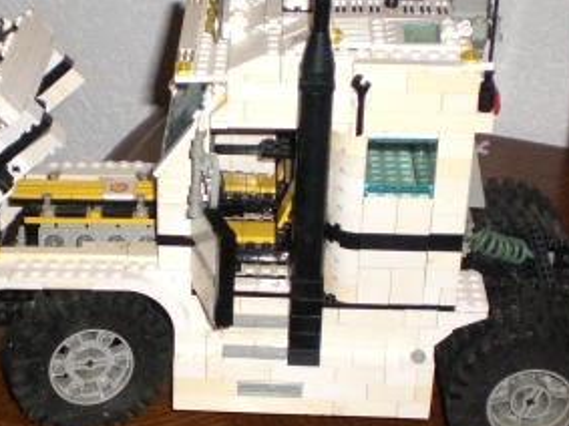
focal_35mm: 86
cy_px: 287
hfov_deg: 22.7
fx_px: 1413
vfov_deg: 17.1
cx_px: 211
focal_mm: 6.3
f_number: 3.1
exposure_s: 1/60
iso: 200
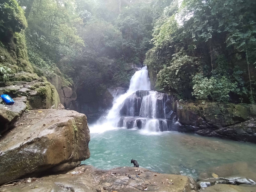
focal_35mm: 17
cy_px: 96
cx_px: 128
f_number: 2.2
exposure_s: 1/100
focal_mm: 1.42
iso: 220
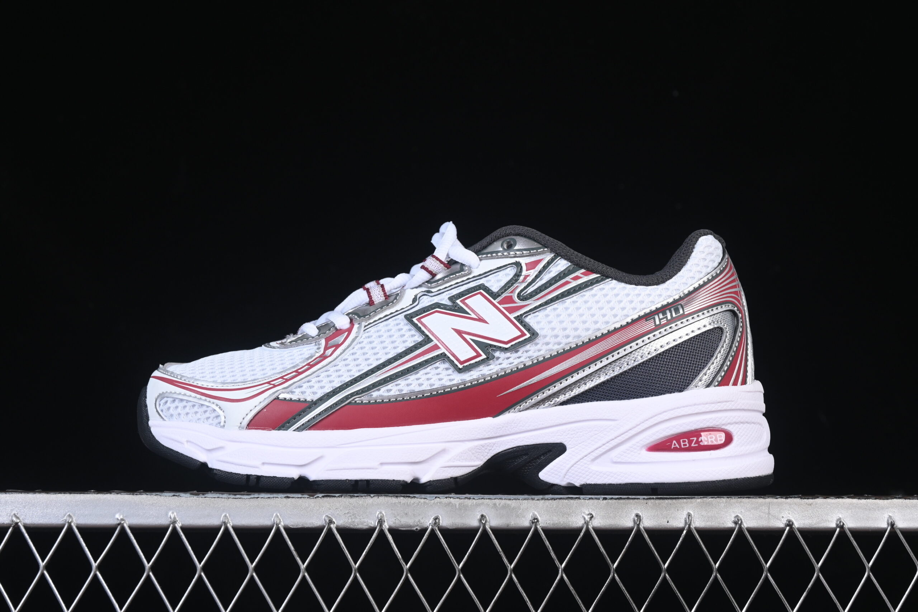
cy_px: 306
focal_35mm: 75
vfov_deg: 18.2
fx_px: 1912
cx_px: 459
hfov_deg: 27.0
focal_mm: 50
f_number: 8
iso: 160
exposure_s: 1/80
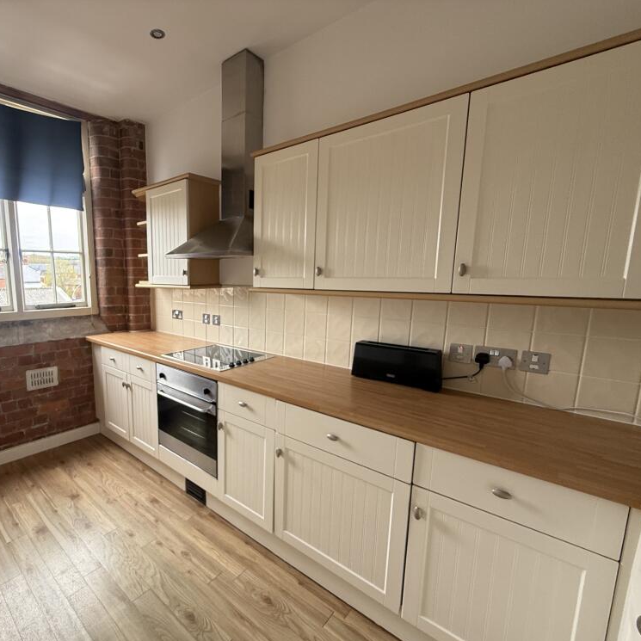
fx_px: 356
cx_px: 225
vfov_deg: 84.0
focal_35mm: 17
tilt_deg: -8.3
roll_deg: -1.1
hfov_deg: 81.7
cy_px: 329
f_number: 2.2
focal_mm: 2.22
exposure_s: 1/99
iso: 160
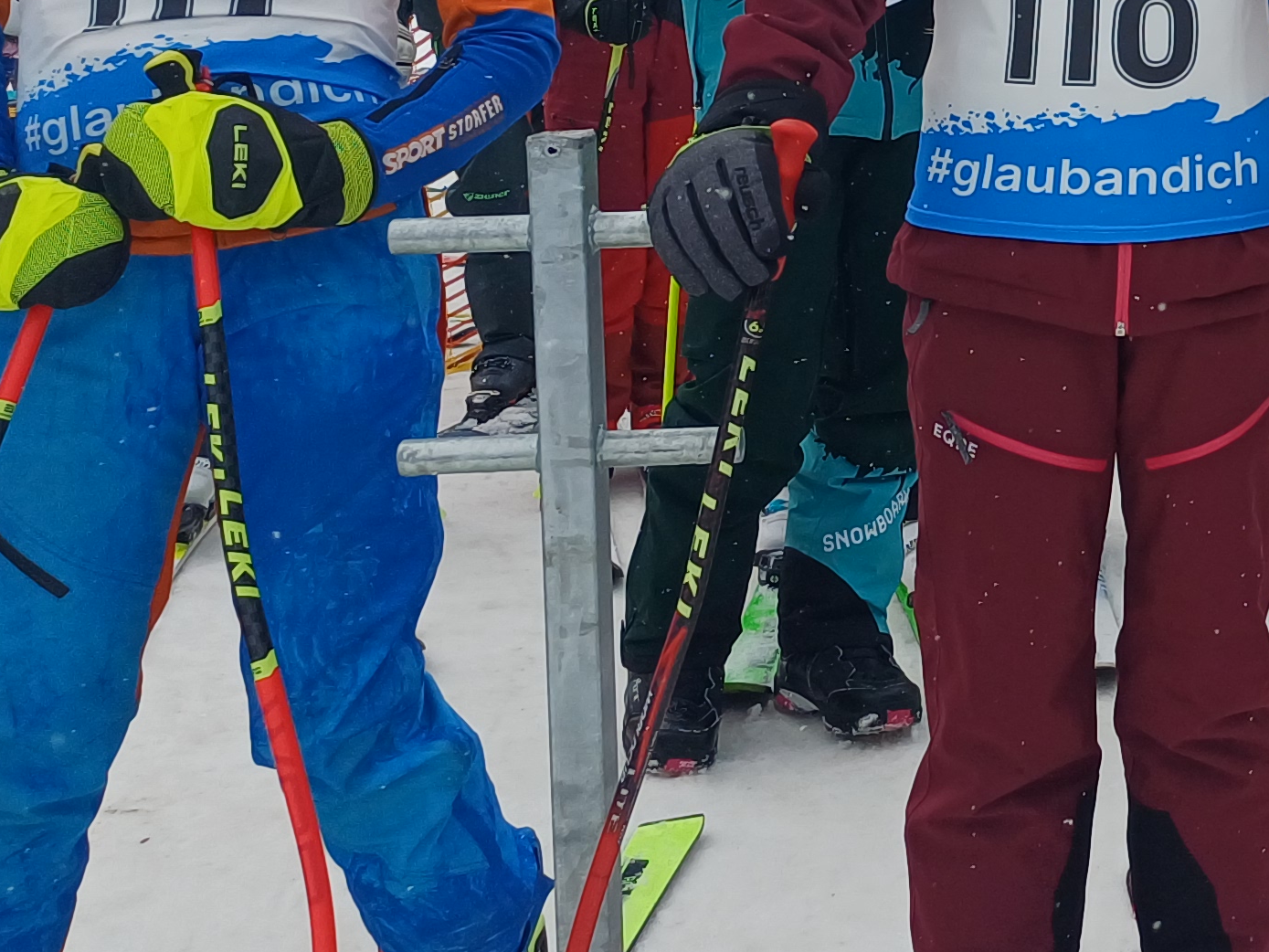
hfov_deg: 24.9
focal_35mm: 72
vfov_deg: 19.9
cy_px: 11
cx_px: 1434
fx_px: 2640
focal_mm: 4.65
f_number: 1.8
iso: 50
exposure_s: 1/1353
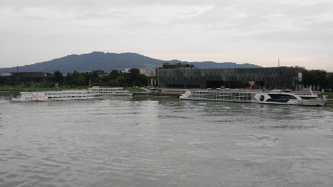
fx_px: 442
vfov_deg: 23.9
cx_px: 165
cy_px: 106
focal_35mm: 50
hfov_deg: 41.3
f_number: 3.1
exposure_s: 1/152
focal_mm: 7.5
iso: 79
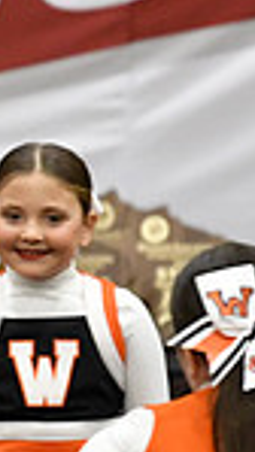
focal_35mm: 1098
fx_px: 13176
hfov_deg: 1.1
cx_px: -507
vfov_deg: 2.0
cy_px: 196
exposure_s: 1/800
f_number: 2.8
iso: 5000
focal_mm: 180
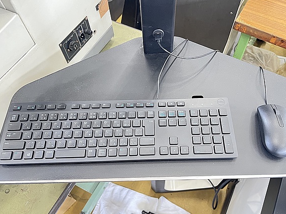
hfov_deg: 61.6
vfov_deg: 48.1
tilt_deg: -61.7
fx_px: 240
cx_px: 156
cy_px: 116
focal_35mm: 29
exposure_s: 1/60
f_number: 1.5
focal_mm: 5.7
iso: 500
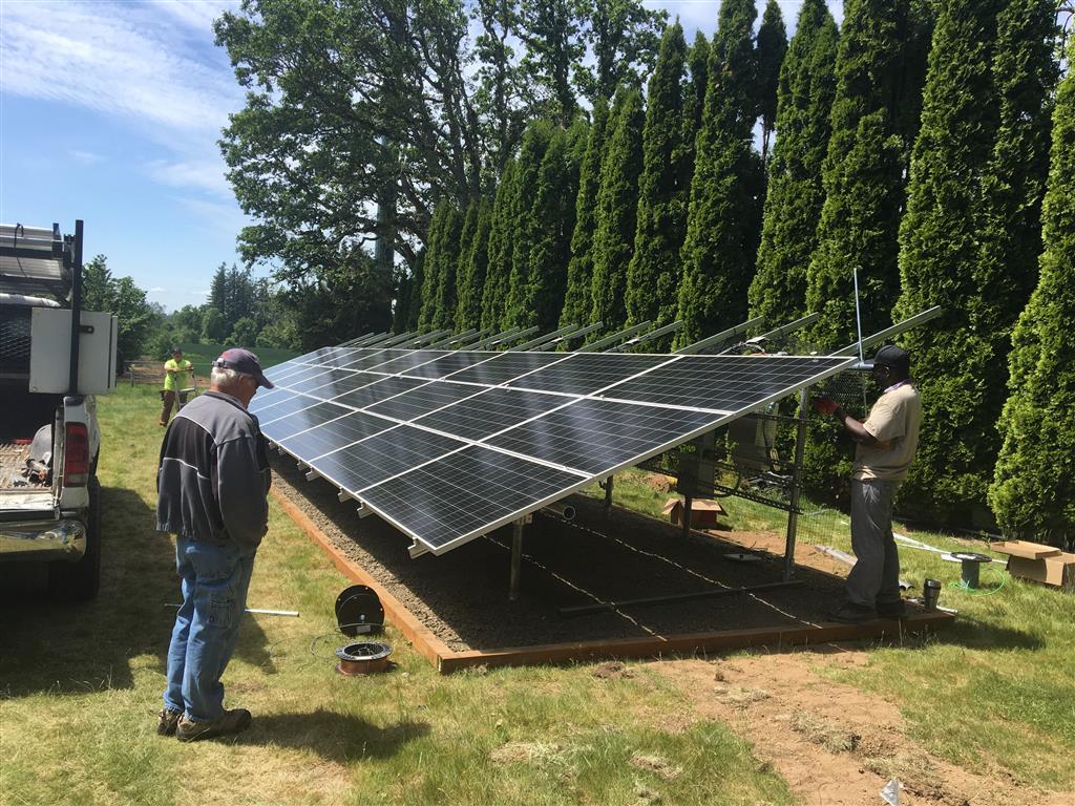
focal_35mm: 29
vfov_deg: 48.2
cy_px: 403
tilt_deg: -0.6
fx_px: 901
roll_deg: -4.7
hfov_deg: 61.7
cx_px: 538
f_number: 2.2
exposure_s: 1/1054
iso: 25
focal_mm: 4.15
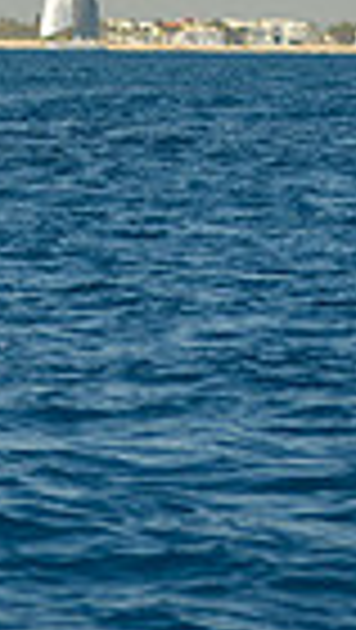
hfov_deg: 3.8
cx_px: -928
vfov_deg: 7.1
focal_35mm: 304
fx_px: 5089
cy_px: -47
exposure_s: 1/640
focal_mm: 70
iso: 200
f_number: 5.6
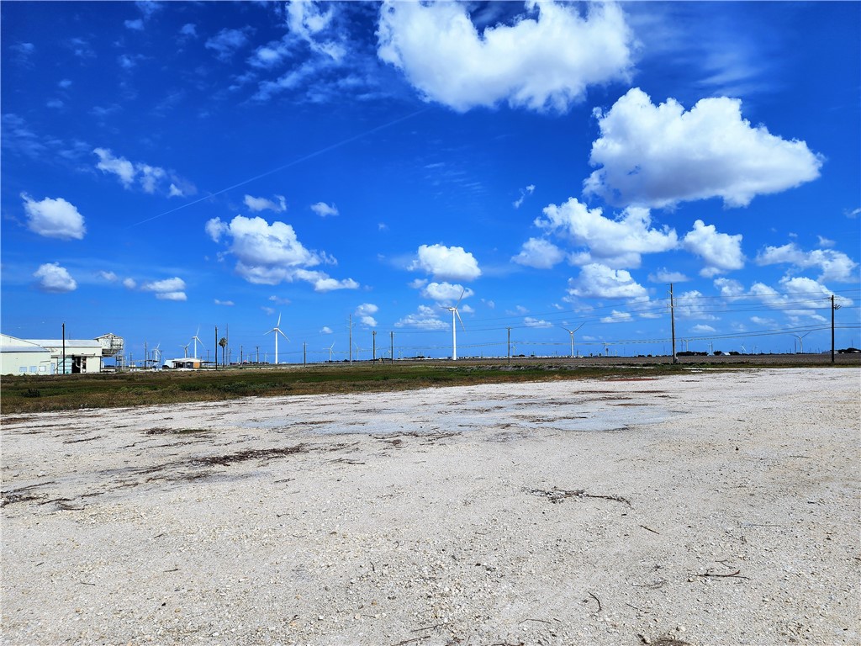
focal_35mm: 23
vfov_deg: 58.9
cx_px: 430
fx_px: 572
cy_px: 323
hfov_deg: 73.9
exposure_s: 1/2953
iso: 12
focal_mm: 6.4
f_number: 1.8
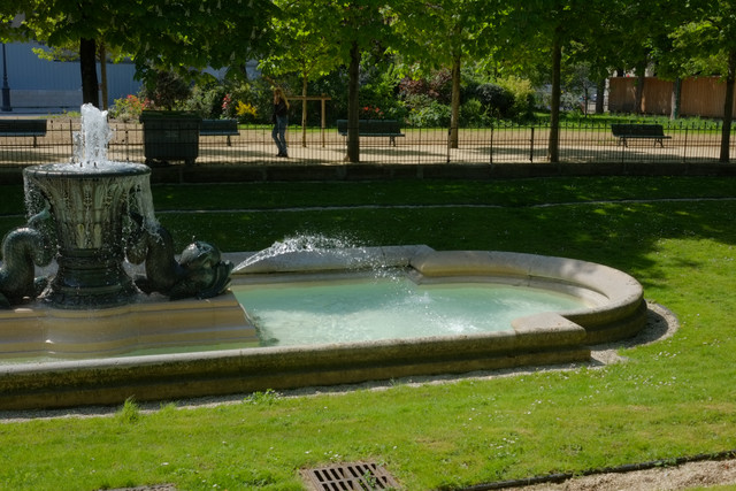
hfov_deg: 47.4
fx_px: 838
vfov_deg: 32.6
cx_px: 368
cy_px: 246
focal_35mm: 41
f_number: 7.1
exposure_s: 1/420
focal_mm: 27
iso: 200
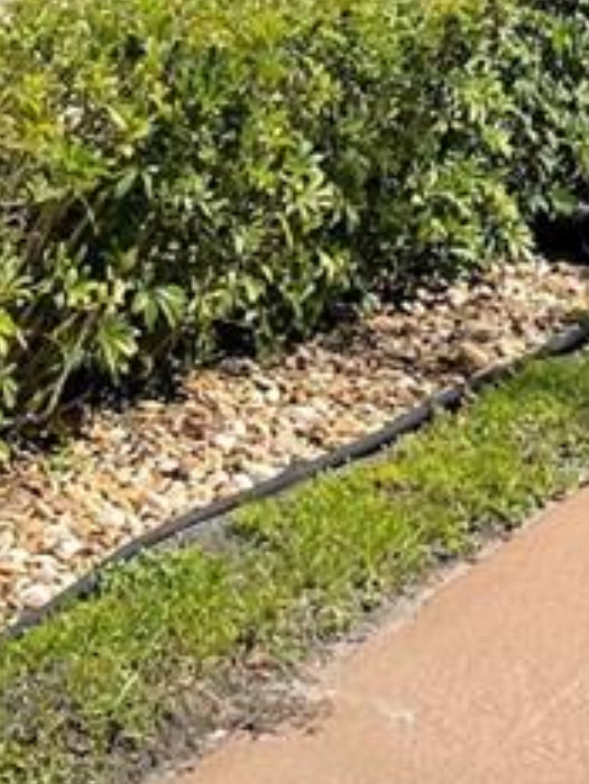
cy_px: -821
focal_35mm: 134
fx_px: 3037
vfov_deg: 12.7
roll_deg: -3.4
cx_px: 639
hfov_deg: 10.9
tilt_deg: +9.3
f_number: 1.6
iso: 32
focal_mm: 5.1
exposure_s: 1/4525
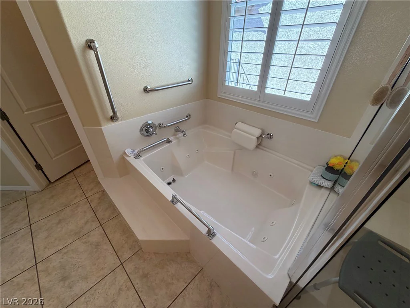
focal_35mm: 14
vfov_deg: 85.7
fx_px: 166
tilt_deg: -34.6
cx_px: 205
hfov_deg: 102.1
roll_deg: -1.2
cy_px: 154
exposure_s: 1/120
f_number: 2.2
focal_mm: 2.22
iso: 160
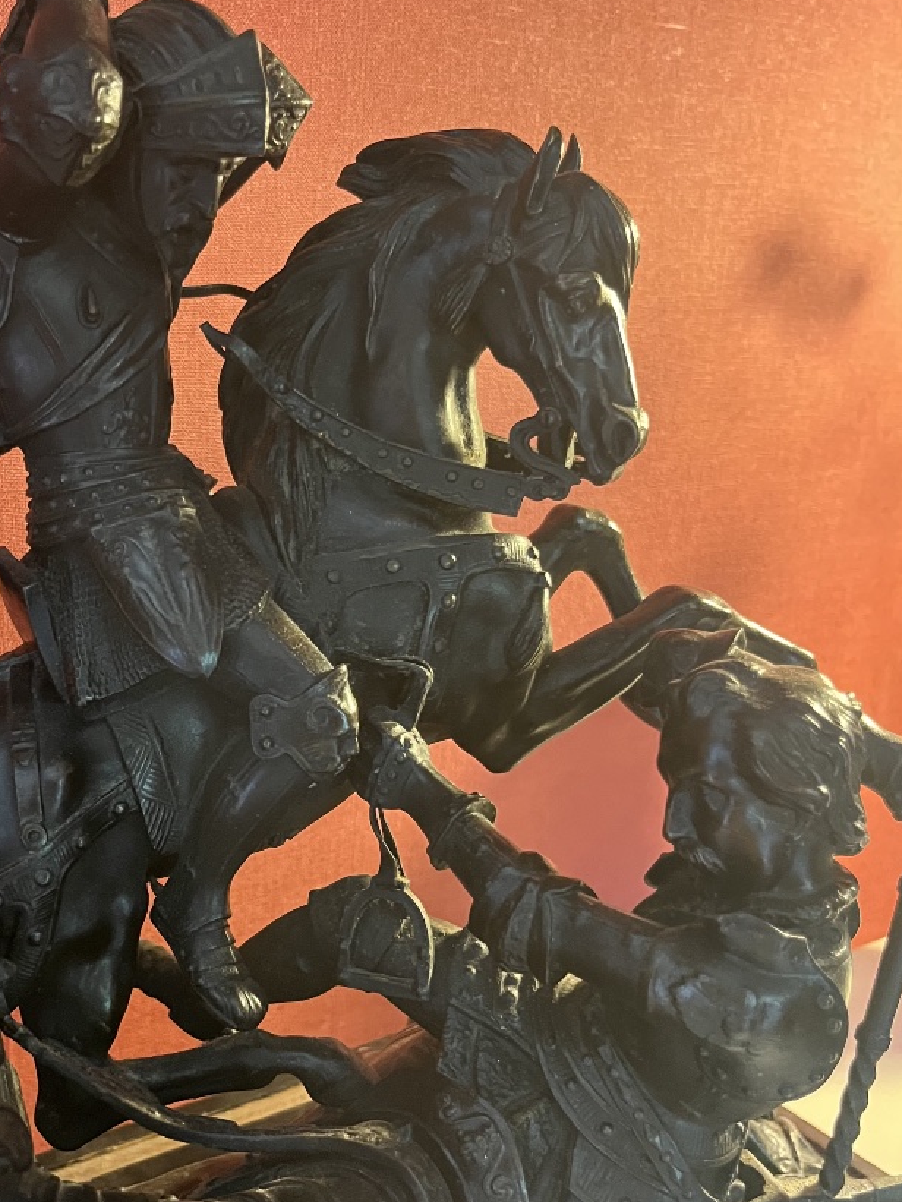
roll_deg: -0.7
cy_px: 622
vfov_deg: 49.0
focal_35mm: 38
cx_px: 252
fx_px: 1320
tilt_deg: -15.5
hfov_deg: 37.0
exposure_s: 1/50
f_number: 1.6
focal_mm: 5.1
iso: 500
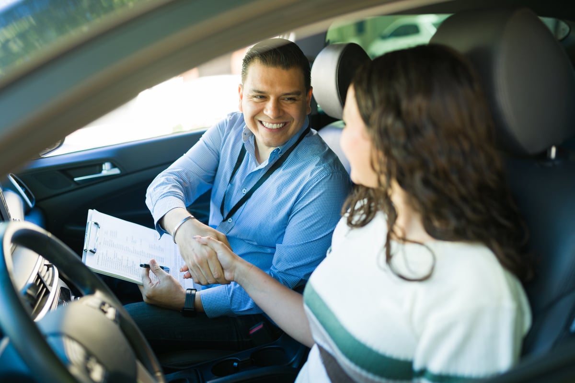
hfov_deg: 54.5
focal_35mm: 35
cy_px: 192
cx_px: 288
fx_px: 559
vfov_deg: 37.8
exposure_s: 1/160
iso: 200
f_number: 1.8
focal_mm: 35
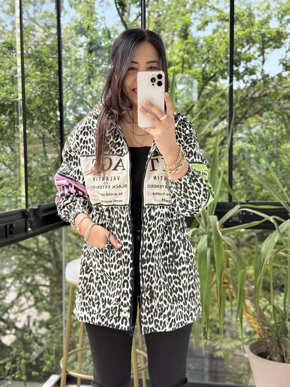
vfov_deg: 39.7
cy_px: 194
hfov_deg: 30.3
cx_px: 145
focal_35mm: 48
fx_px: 536
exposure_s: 1/439
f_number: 1.78
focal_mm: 6.76
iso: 100
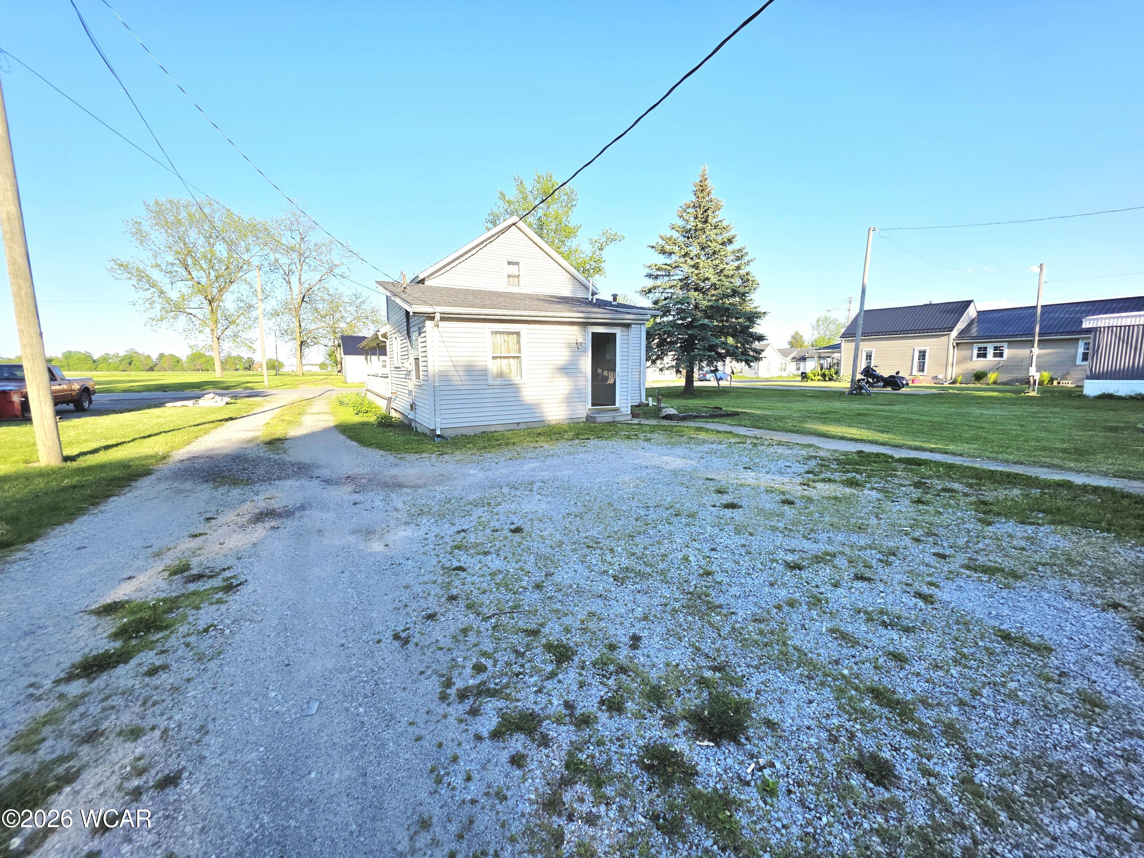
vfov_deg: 89.9
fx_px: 430
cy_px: 429
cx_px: 572
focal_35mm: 13
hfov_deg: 106.2
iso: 40
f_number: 1.9
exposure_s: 1/1429
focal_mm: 2.2
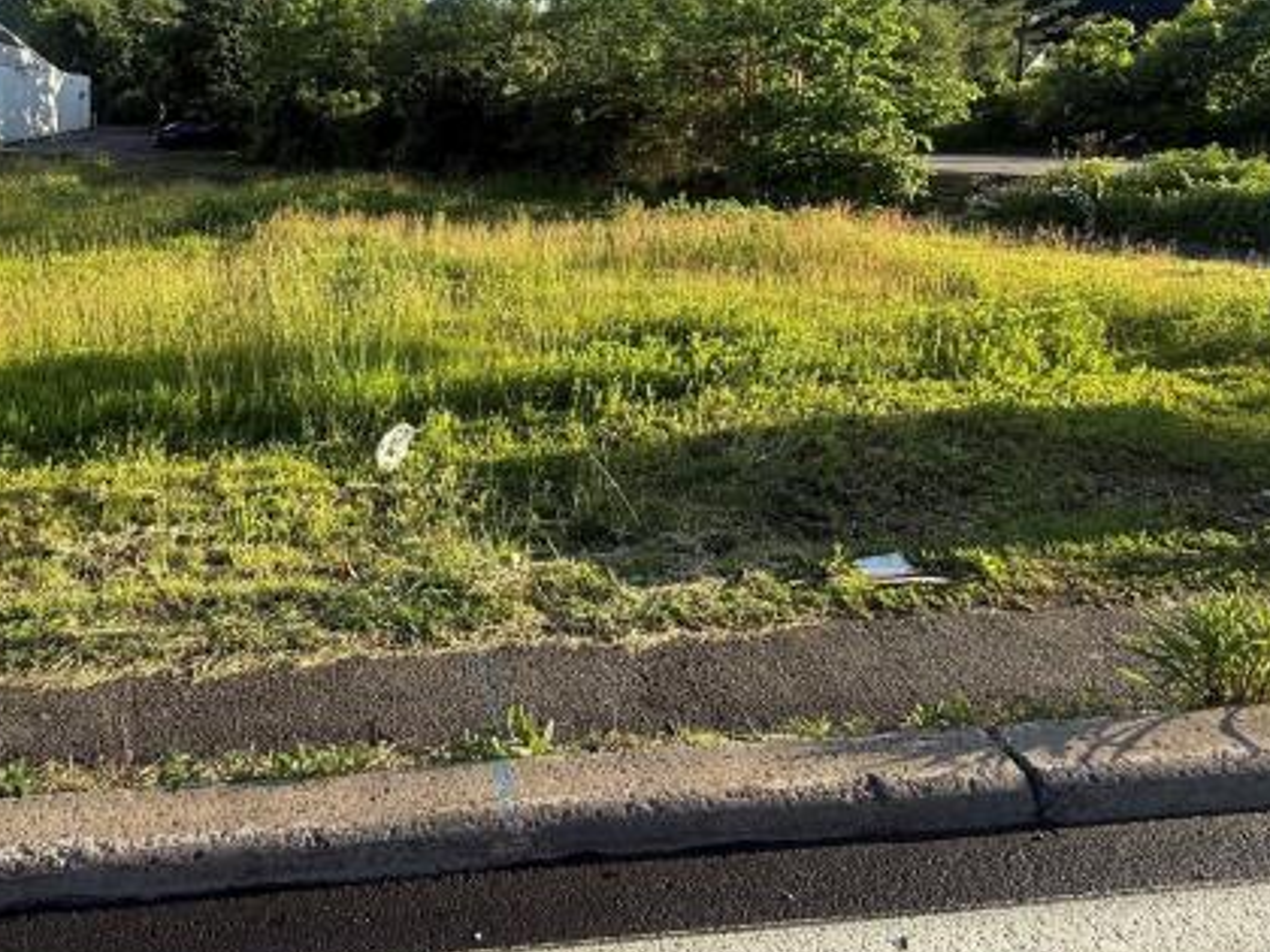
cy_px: 215
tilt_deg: -2.3
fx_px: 881
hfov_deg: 69.3
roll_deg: -0.8
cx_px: 411
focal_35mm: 24
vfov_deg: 53.7
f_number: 2.2
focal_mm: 2.22
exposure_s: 1/625
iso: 64
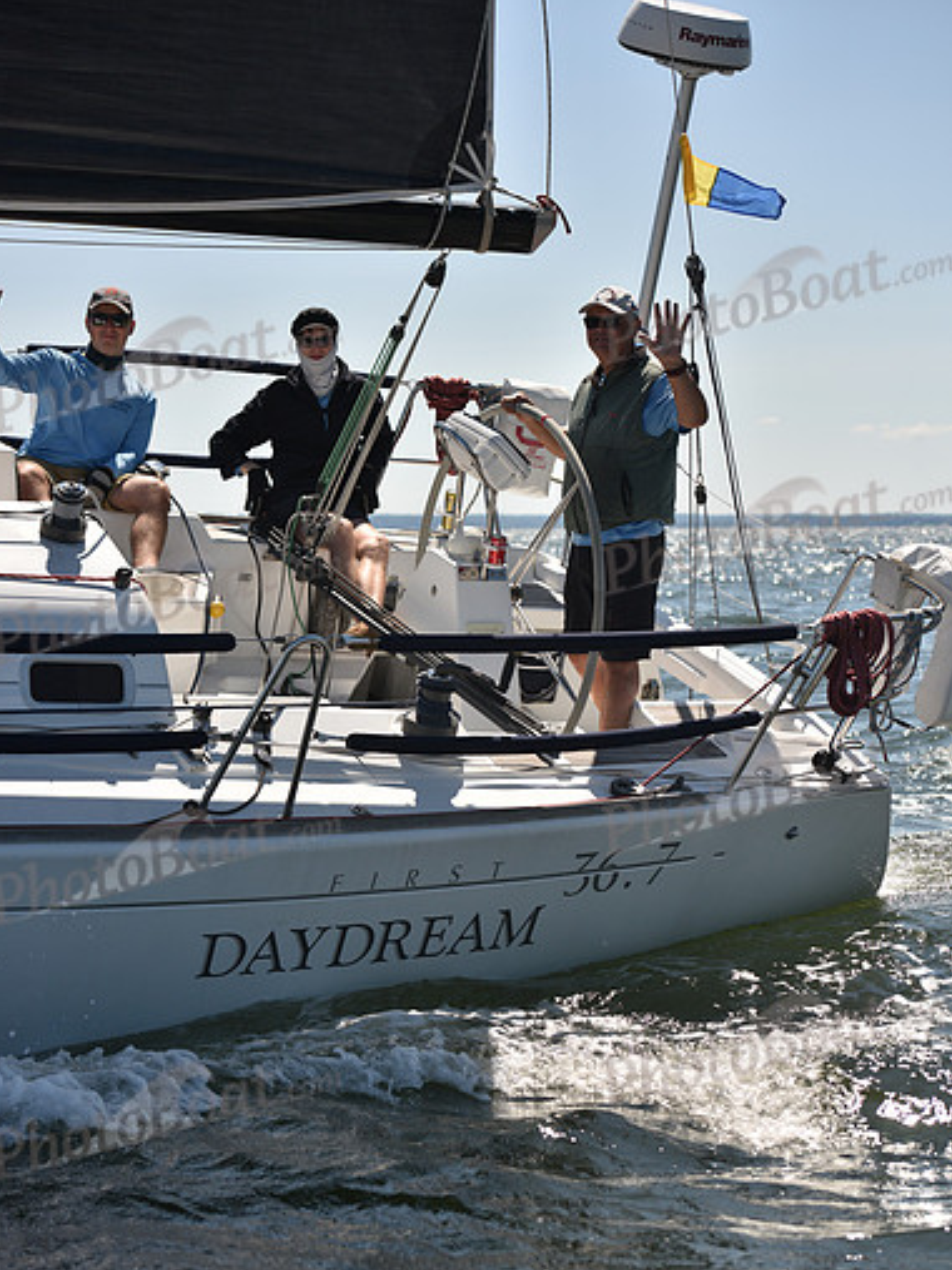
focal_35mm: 77
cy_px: 696
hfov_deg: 19.1
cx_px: 472
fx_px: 2825
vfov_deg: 25.3
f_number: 4
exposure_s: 1/1250
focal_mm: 70
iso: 250
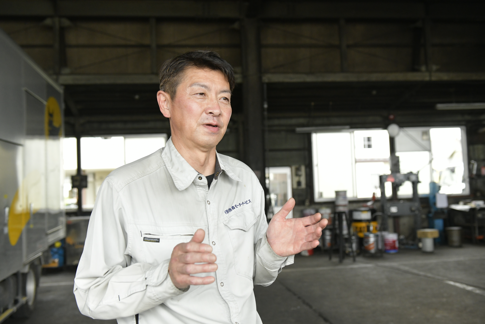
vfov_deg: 33.4
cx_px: 242
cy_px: 162
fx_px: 539
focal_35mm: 40
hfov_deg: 48.5
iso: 2500
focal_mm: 40
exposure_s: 1/1600
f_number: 3.5
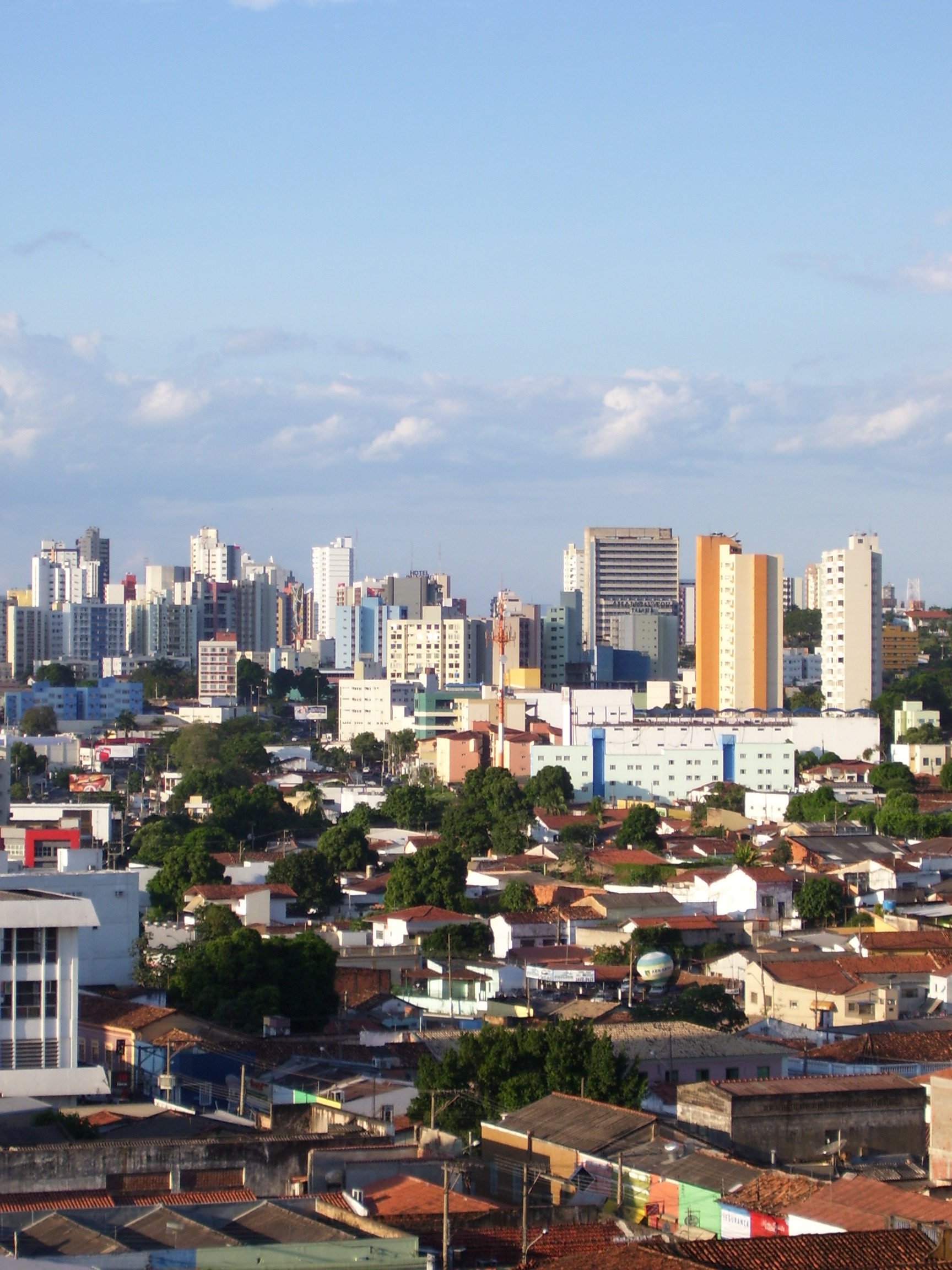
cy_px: 635
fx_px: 3960
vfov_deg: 18.2
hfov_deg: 13.7
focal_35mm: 108
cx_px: 476
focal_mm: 18
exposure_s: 1/350
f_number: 4.6
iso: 80
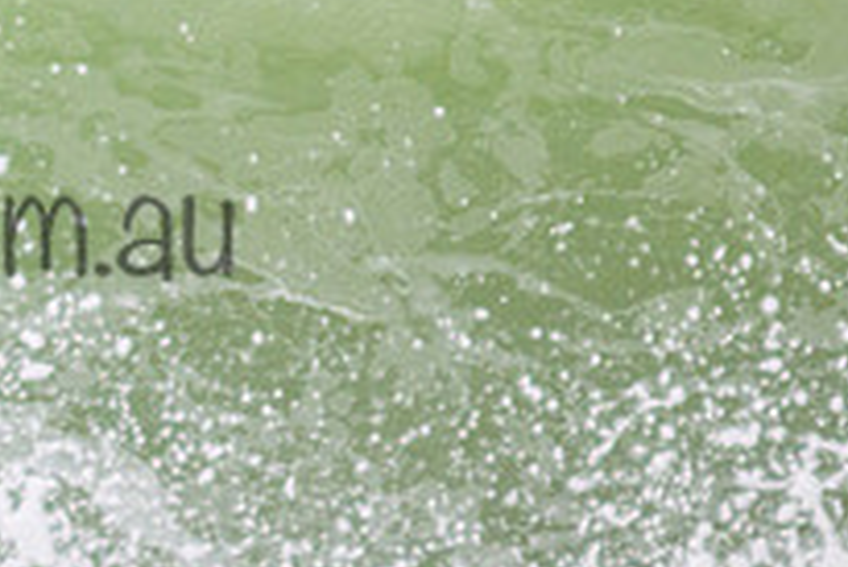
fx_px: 53413
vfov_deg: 0.6
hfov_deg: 0.9
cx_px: -203
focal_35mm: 2266
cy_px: 180
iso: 2200
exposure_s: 1/2000
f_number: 11
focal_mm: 800
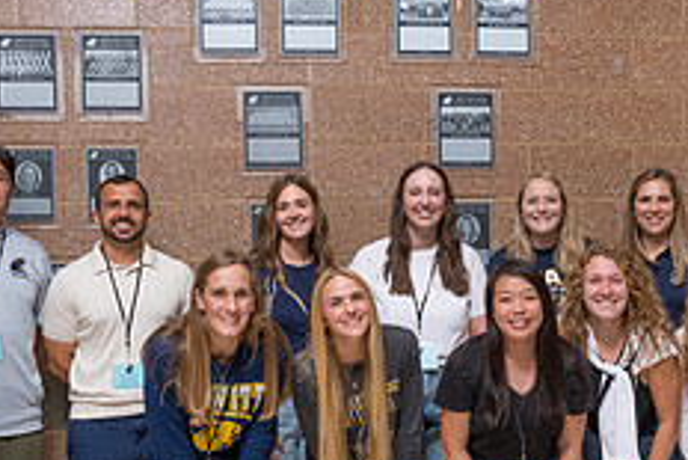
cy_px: 387
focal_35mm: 70
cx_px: 430
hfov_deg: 28.7
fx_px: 1339
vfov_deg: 19.2
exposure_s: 1/250
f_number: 10
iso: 1250
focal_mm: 28
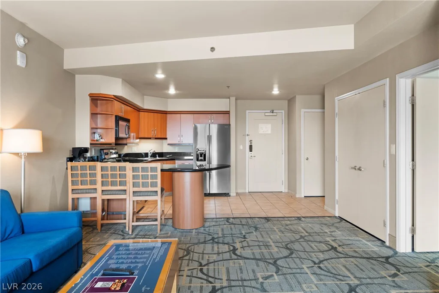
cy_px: 146
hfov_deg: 73.7
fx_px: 293
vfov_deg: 53.1
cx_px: 220
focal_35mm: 24
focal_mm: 24
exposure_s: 1/5
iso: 400
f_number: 8
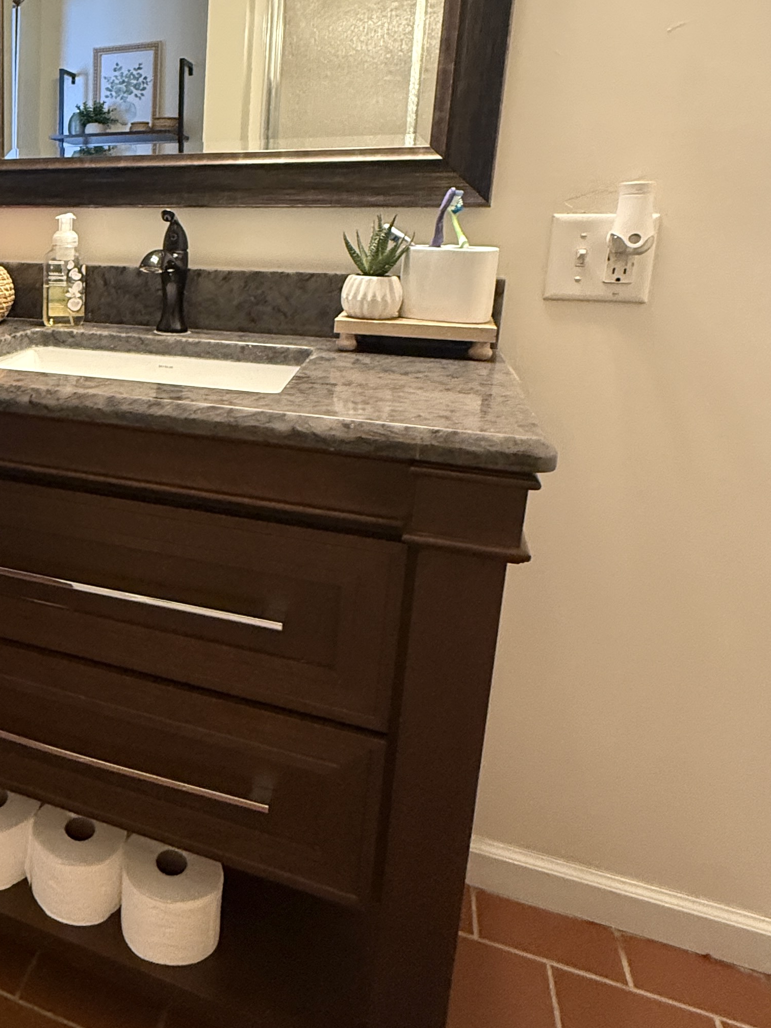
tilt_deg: -9.4
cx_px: 23
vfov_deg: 62.6
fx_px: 832
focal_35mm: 28
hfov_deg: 43.6
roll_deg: -2.4
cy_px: 390
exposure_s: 1/60
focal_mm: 2.22
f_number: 2.2
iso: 500
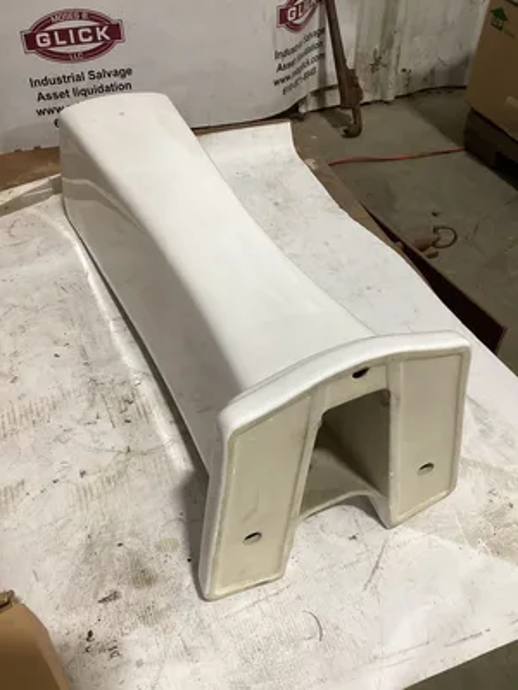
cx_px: 259
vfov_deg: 58.4
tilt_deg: -43.1
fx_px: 619
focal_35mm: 31
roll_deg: +1.4
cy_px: 345
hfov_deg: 45.4
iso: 160
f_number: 2.4
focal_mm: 3.3
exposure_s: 1/50
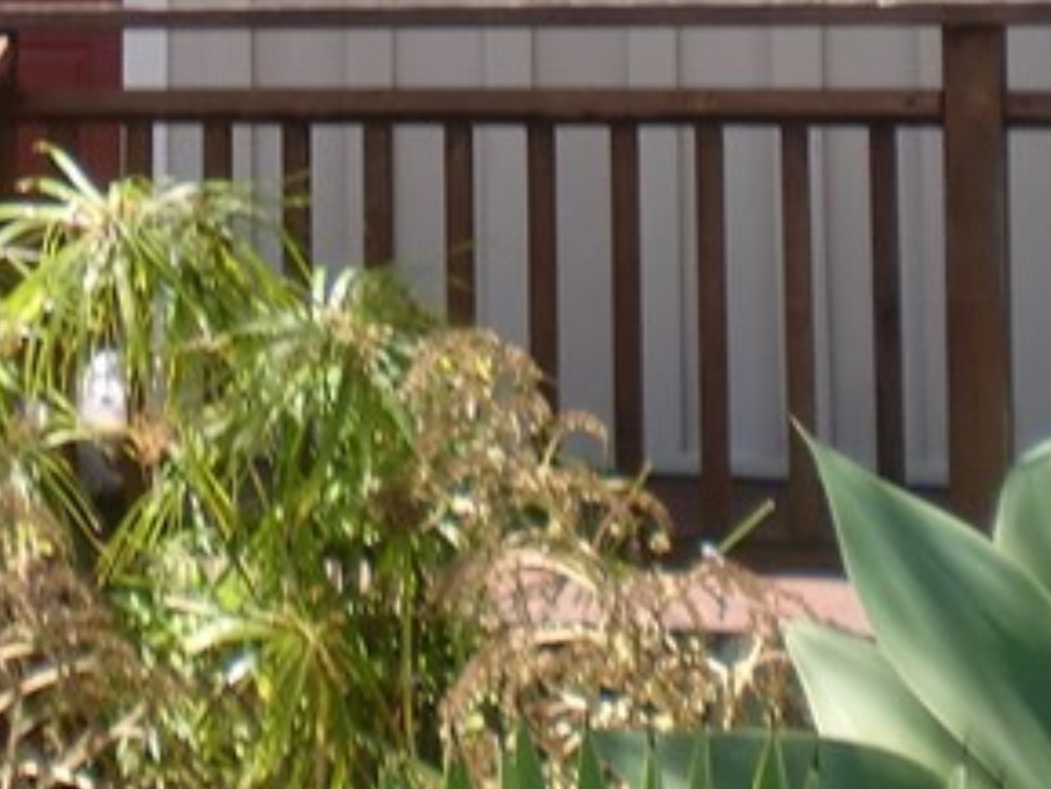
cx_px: 135
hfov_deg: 15.7
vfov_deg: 11.4
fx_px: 3766
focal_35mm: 124
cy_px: -462
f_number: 3.1
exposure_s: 1/320
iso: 64
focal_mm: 6.3
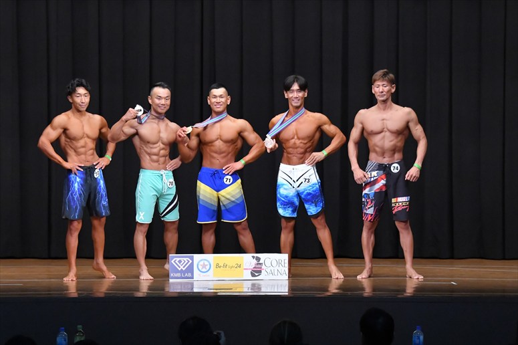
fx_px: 2157
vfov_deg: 9.1
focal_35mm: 150
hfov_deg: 13.7
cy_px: 172
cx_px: 259
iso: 8000
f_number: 5.6
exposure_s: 1/400
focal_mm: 100
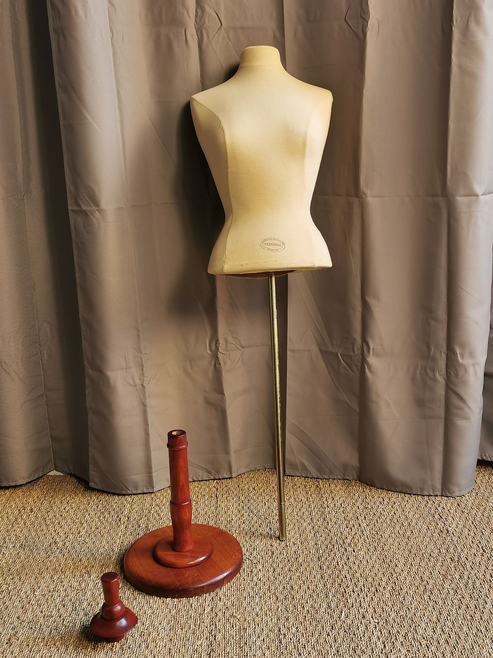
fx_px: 760
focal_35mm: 40
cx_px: 246
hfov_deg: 36.0
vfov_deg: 46.8
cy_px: 329
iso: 64
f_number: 1.8
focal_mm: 5.58
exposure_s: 1/100
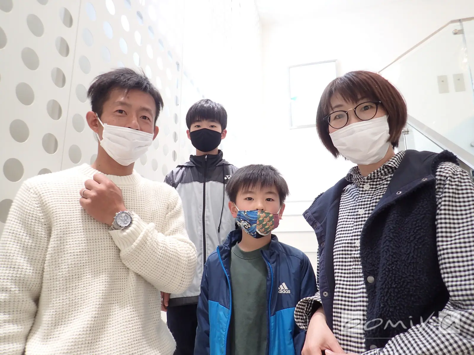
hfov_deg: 69.4
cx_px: 237
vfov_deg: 54.9
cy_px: 178
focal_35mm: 25
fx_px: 342
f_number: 2
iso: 200
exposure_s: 1/40
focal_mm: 4.5
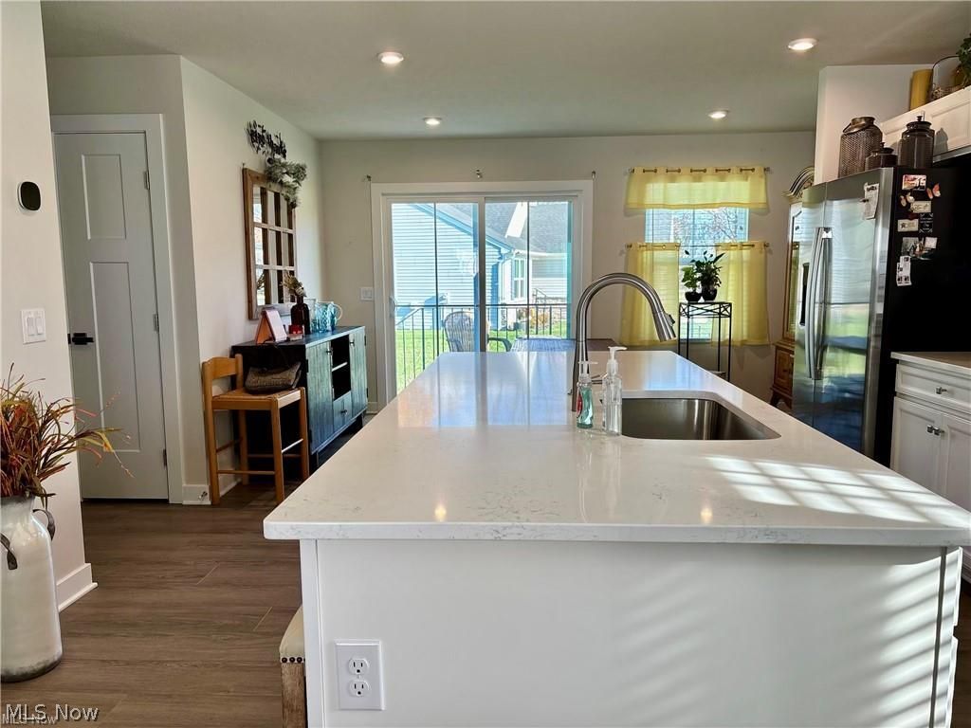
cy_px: 364
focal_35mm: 26
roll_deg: +0.7
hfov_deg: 67.3
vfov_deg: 53.1
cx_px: 486
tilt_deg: -7.4
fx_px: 729
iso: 40
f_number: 1.6
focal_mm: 5.96
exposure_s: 1/120
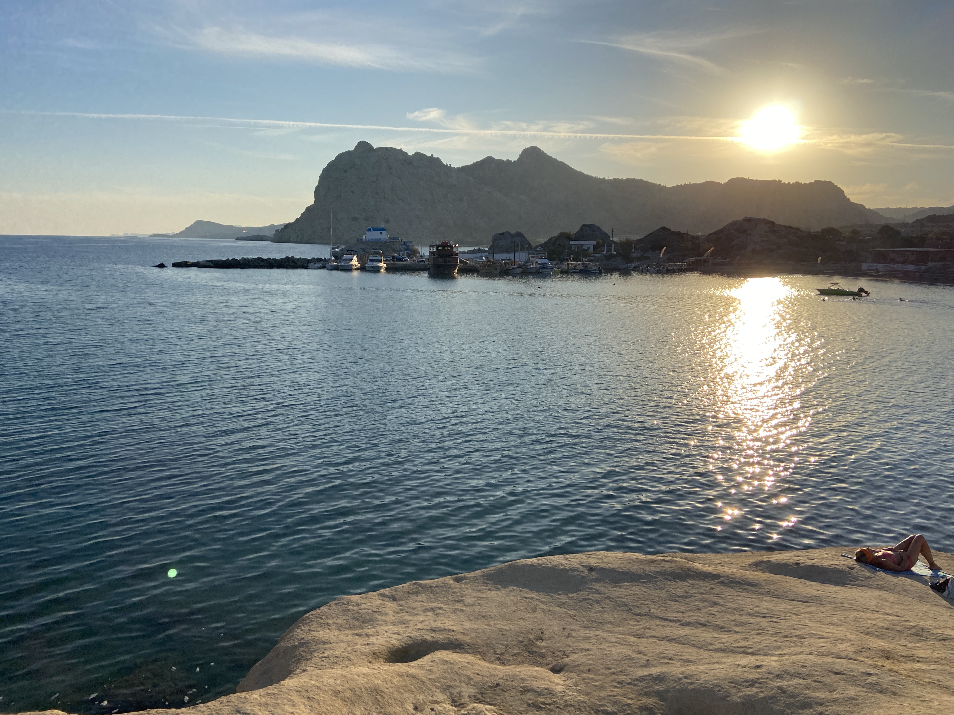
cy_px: 358
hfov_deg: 67.3
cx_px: 477
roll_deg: -0.6
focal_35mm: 26
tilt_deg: -8.8
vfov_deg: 53.1
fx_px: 717
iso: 32
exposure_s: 1/5236
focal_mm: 4.25
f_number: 1.8
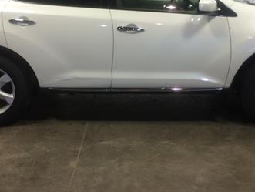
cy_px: 45
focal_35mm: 56
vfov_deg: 25.8
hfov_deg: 34.3
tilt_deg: -12.3
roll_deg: +0.2
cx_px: 130
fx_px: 413
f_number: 2.2
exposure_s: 1/30
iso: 50
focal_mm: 4.15
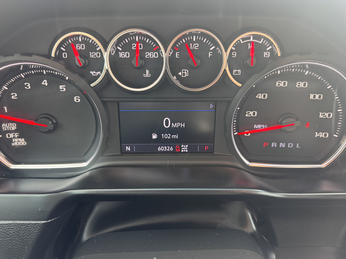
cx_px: 173
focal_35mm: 24
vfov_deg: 56.8
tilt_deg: -26.2
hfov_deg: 71.6
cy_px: 130
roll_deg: +0.6
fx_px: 240
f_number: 1.78
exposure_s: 1/100
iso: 160
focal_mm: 6.76
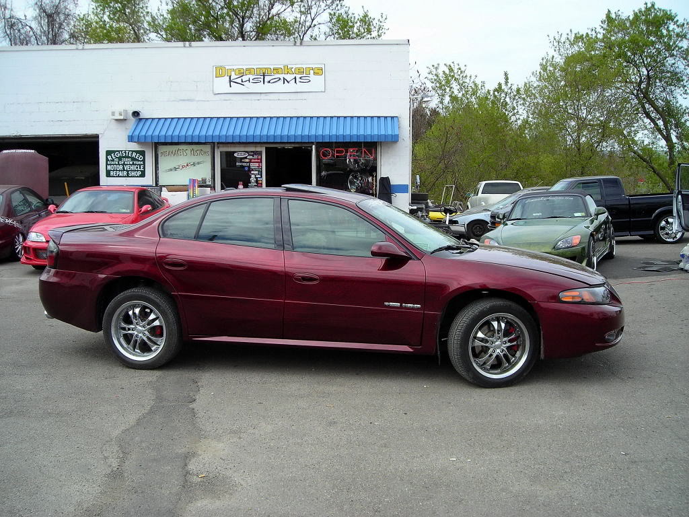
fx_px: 756
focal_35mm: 38
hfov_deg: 49.0
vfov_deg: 37.7
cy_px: 258
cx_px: 344
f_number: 3.2
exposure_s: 1/451
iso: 50
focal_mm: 6.3
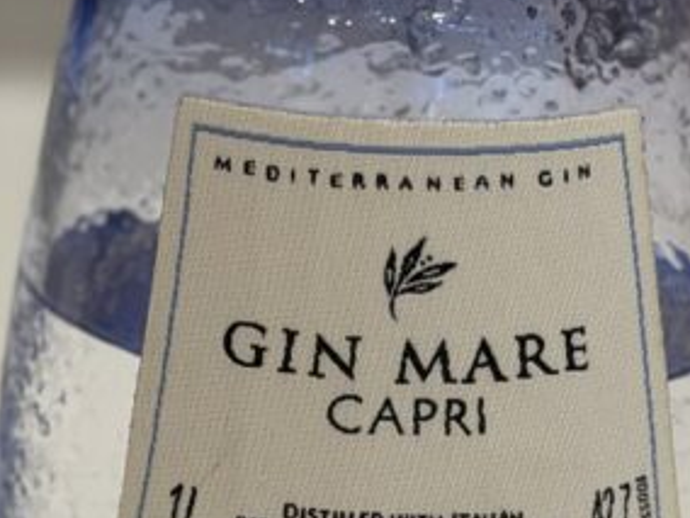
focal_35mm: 173
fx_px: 3448
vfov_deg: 8.6
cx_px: 384
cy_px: 389
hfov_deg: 11.4
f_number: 1.78
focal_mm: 6.76
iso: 50
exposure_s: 1/50
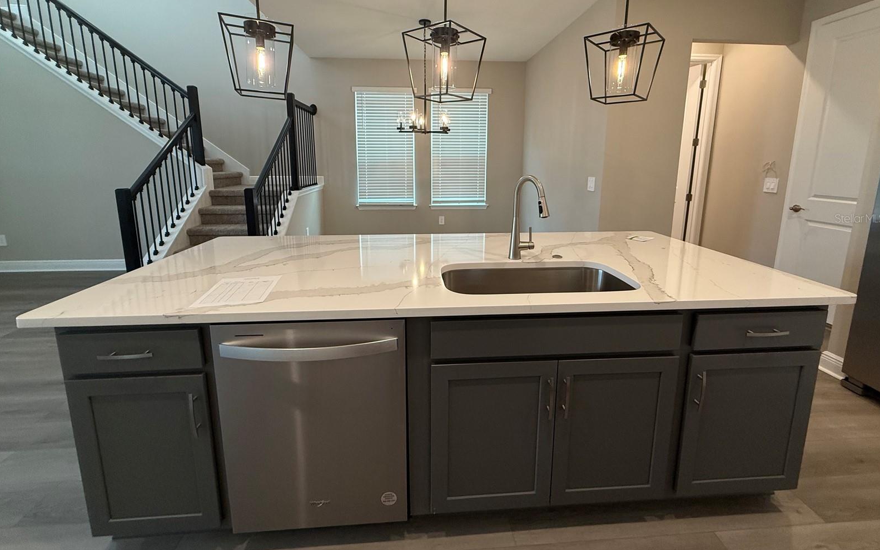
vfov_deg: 73.9
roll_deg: +0.0
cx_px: 443
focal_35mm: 15
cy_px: 218
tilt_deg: -9.0
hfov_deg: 101.5
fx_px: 360
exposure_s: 1/120
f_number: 2.2
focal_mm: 2.22
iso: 250
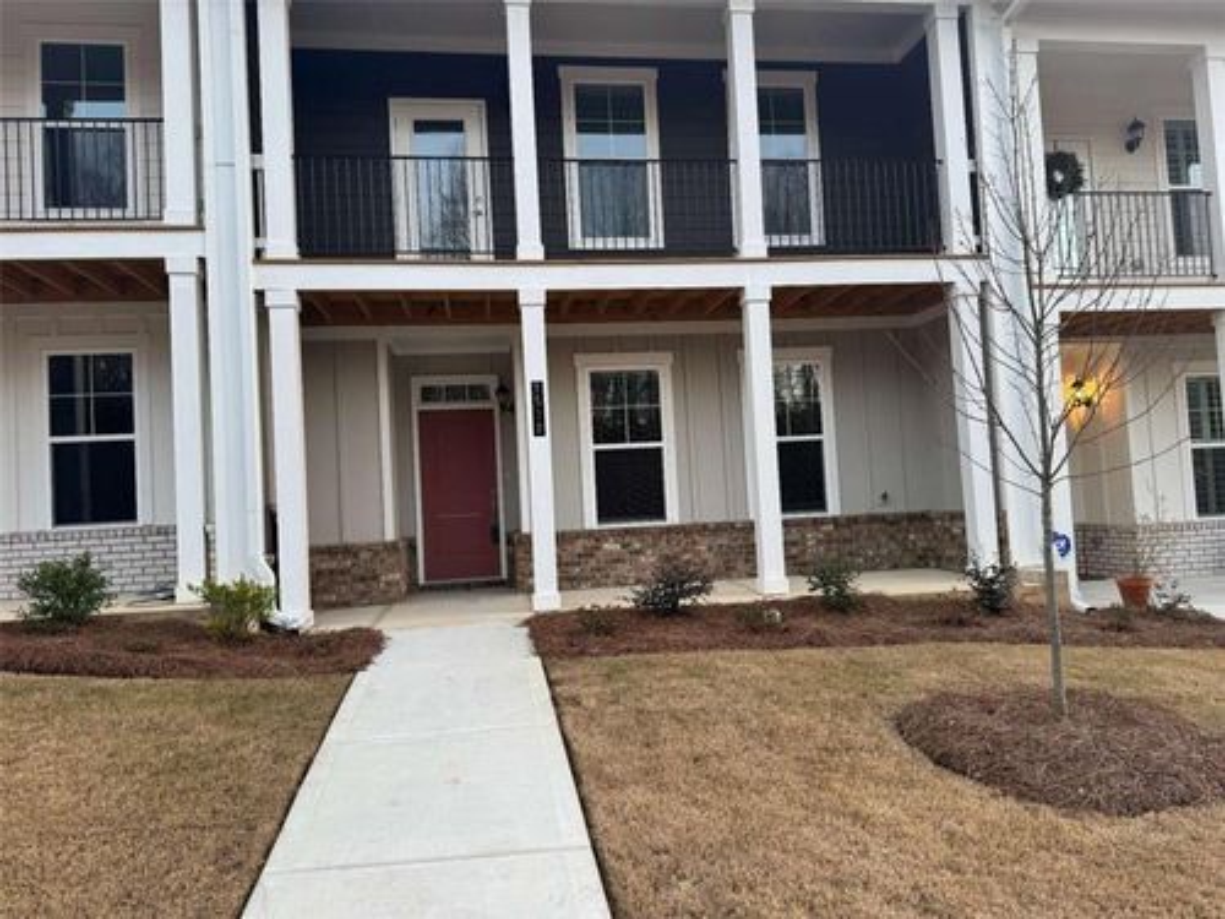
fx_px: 849
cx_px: 612
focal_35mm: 24
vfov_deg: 56.8
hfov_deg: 71.6
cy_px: 460
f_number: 1.78
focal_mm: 6.76
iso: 80
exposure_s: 1/121
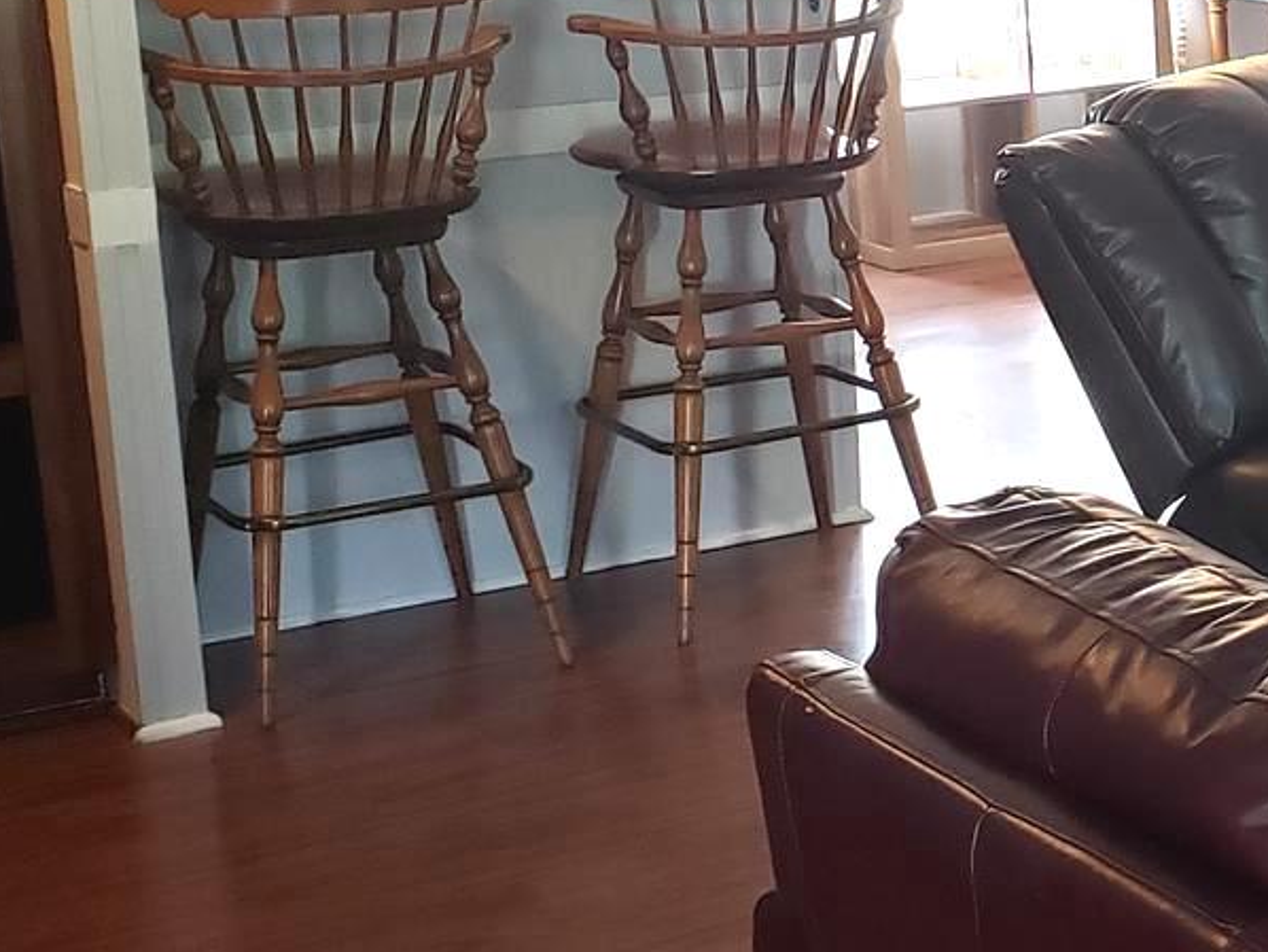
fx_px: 3261
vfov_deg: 16.6
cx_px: 1720
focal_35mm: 89
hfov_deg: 19.9
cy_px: 307
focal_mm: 4.3
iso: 320
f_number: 2.4
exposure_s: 1/40
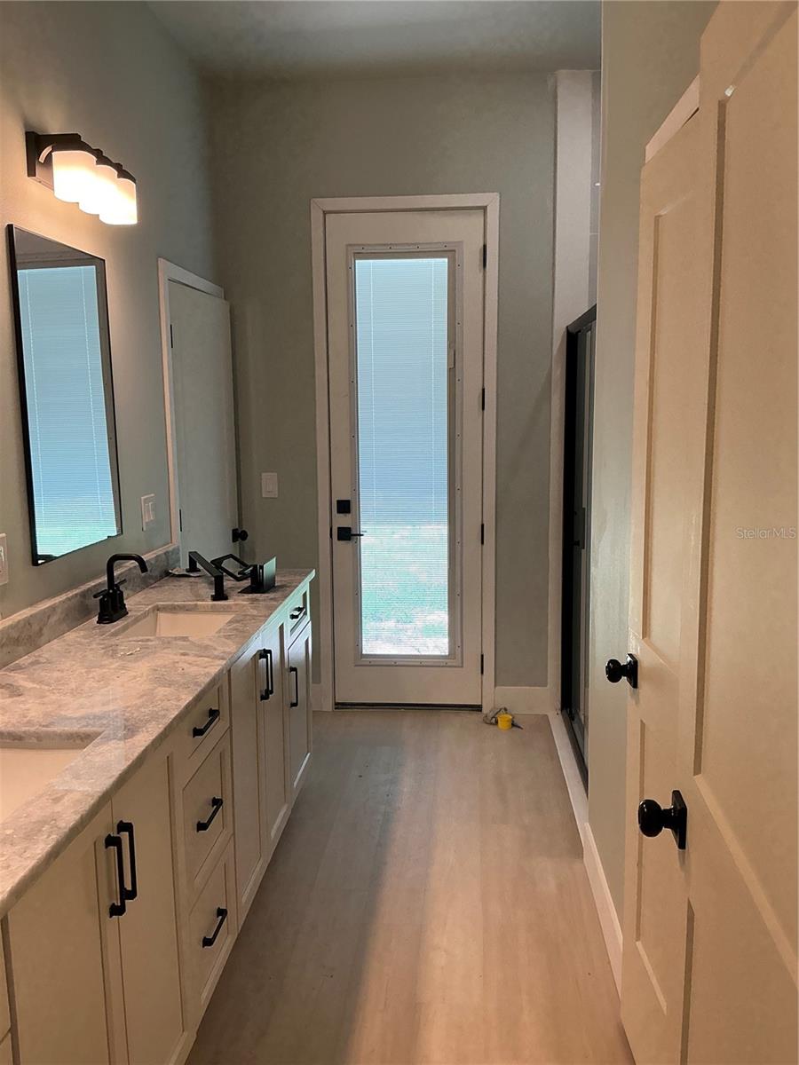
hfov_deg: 49.7
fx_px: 862
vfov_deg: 63.4
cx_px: 400
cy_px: 532
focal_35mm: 28
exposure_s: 1/120
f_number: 1.8
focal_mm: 3
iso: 50
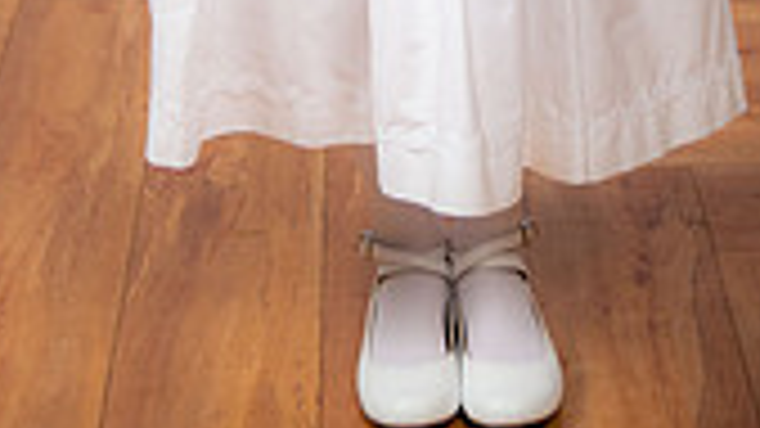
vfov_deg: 8.0
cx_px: 461
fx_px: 2922
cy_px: -451
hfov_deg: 14.8
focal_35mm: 145
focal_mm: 52
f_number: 6.3
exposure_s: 1/160
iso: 250
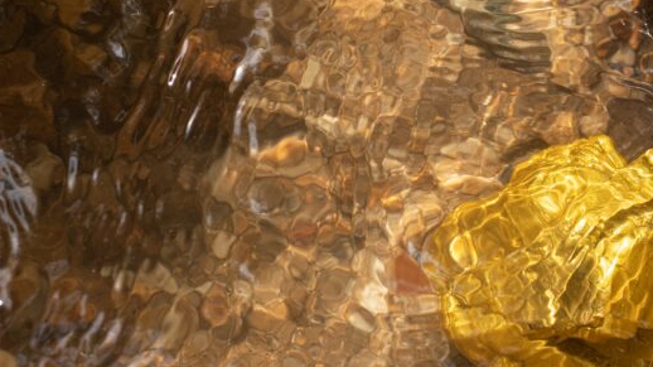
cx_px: 432
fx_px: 1558
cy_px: 197
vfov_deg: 13.4
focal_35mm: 90
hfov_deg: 23.6
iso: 200
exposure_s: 1/640
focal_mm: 35
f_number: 4.5
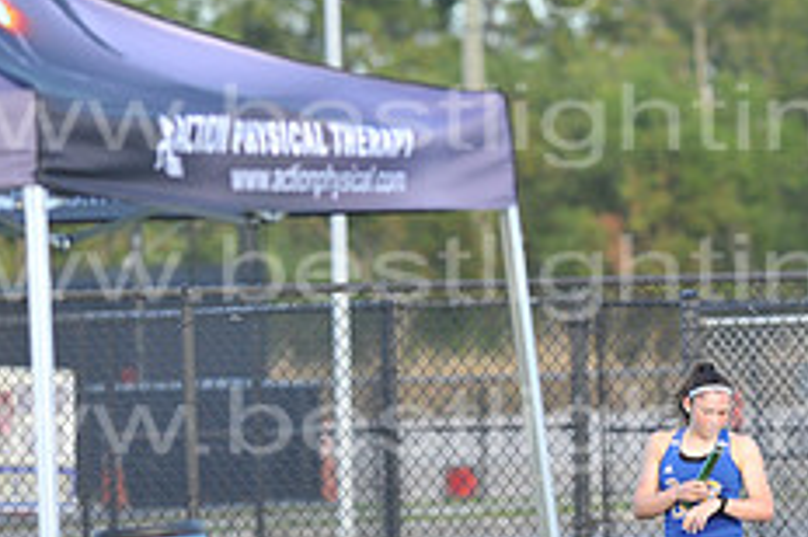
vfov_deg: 1.8
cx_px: 686
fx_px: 16832
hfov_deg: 2.7
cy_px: 506
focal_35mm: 751
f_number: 4.5
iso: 800
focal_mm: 300
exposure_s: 1/1250
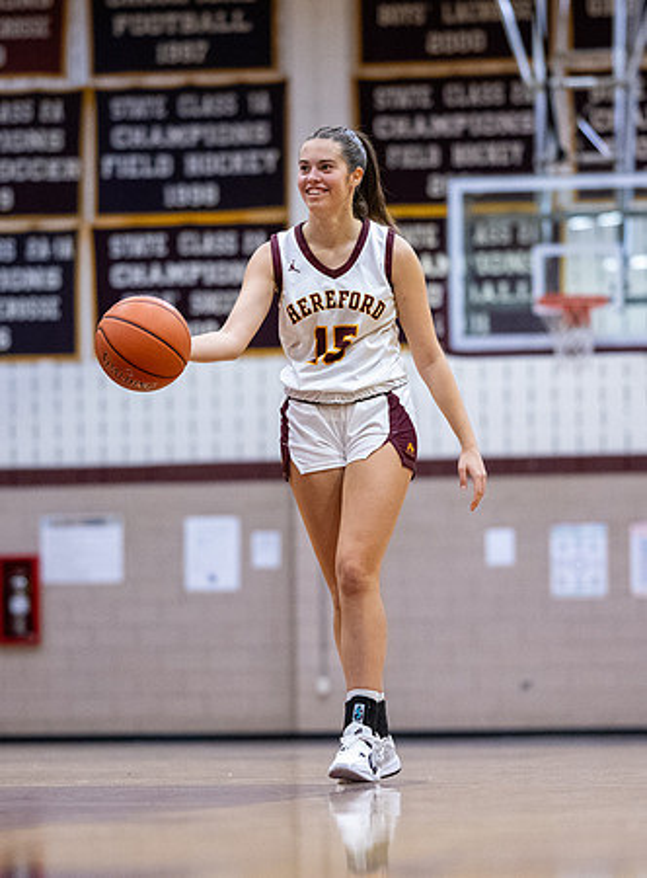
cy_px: 449
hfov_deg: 8.8
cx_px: 299
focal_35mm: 168
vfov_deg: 11.8
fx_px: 4226
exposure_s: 1/2000
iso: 3600
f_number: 1.8
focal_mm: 85
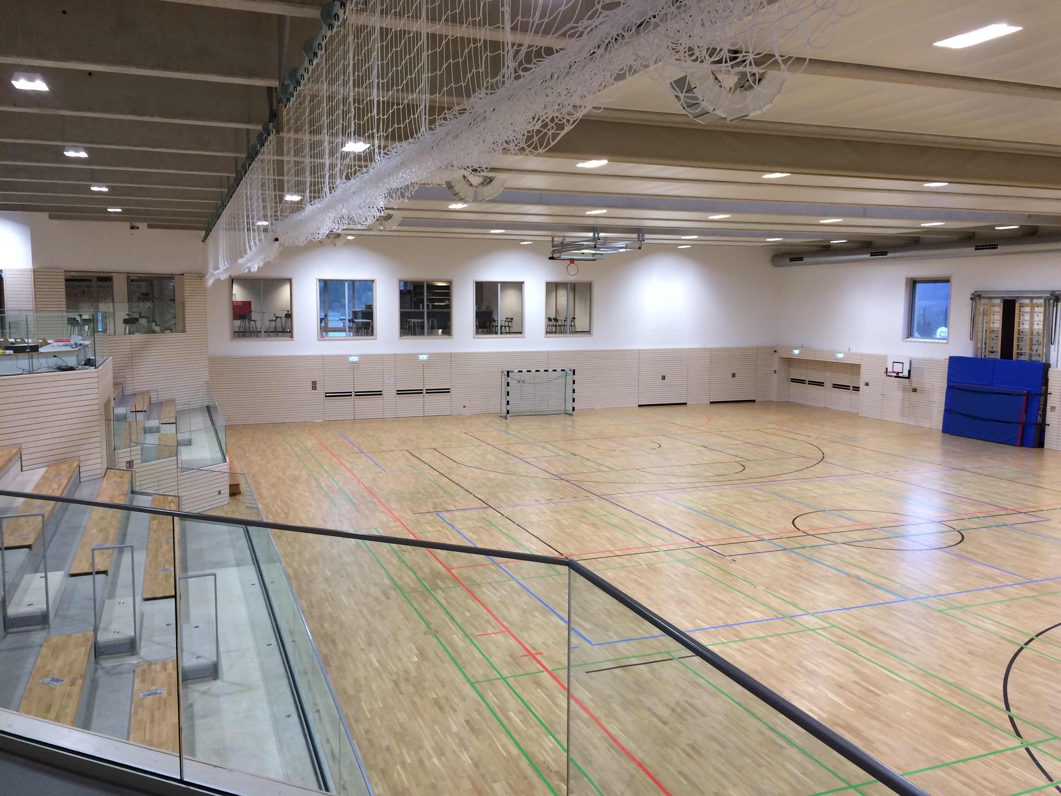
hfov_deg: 61.7
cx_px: 530
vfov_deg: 48.2
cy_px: 398
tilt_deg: -6.8
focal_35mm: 29
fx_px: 889
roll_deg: +0.9
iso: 40
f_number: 2.2
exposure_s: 1/33
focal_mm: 4.15
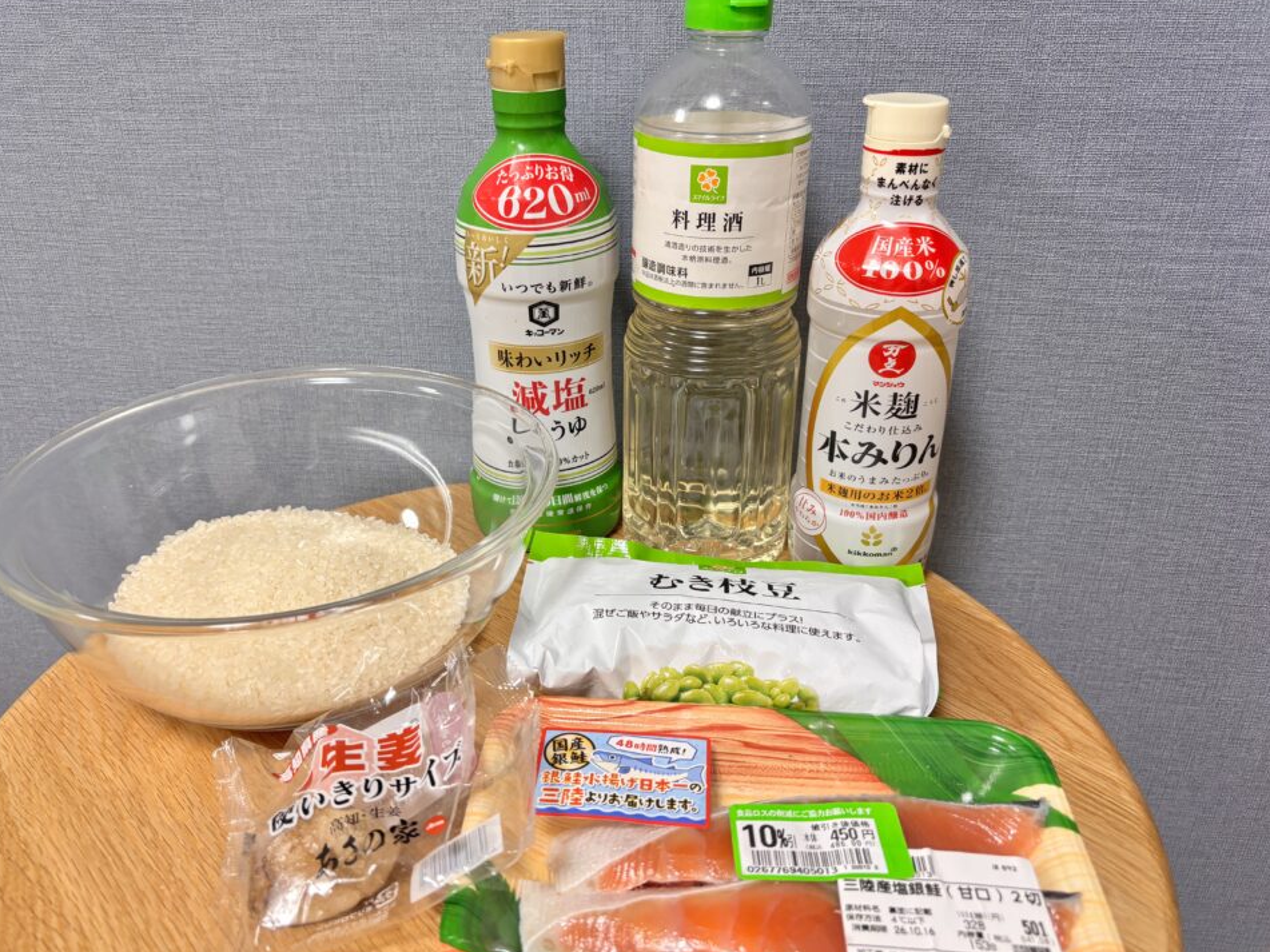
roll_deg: +1.3
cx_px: 592
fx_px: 1027
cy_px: 453
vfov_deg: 49.7
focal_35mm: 28
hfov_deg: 63.4
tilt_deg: -26.2
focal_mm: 5.96
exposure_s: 1/75
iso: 125
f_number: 1.6
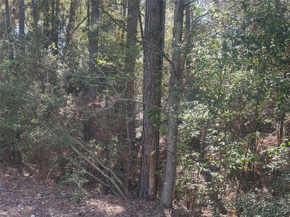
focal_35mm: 48
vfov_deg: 30.3
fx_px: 402
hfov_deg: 39.7
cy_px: 108
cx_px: 145
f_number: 1.78
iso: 80
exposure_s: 1/308
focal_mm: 6.86
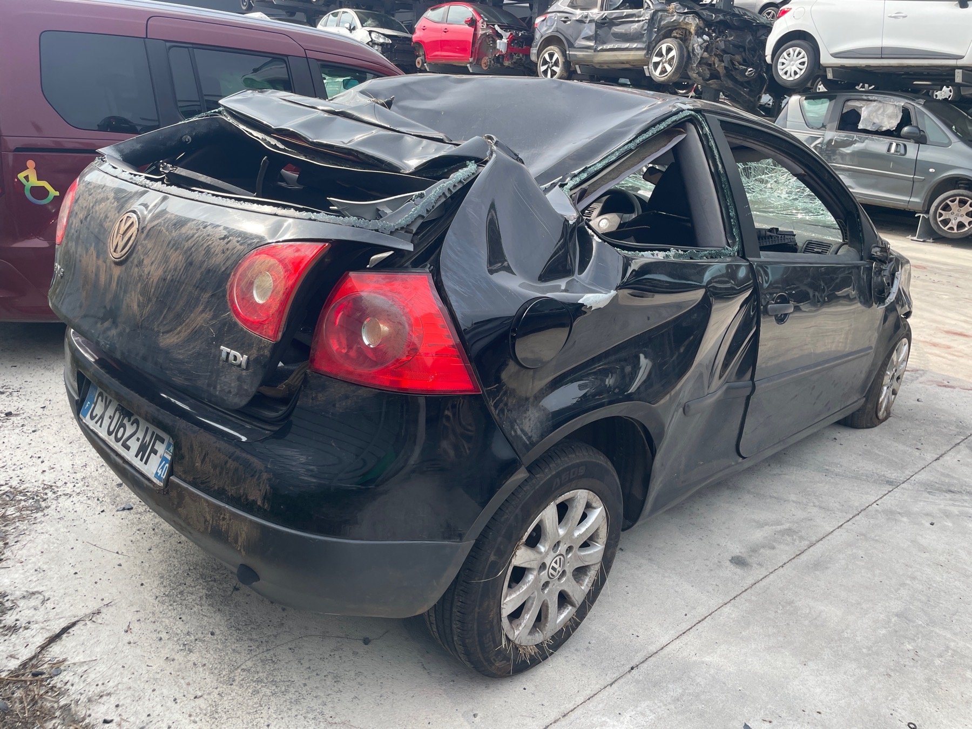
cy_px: 364
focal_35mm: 26
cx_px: 486
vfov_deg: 53.1
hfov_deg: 67.3
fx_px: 730
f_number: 1.6
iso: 32
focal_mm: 4.2
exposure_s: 1/868
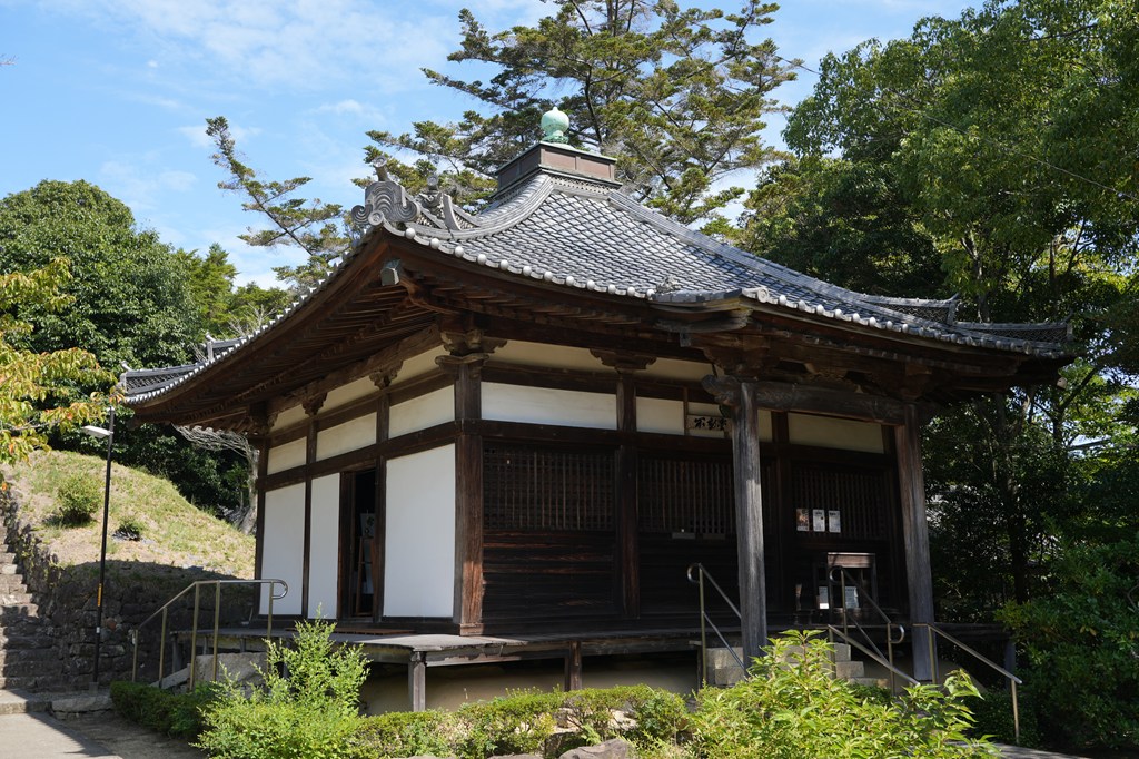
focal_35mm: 34
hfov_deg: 55.8
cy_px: 380
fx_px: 1075
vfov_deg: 38.9
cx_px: 570
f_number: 8
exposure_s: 1/125
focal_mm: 34
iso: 100
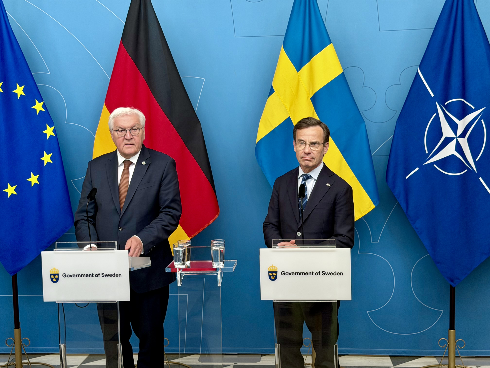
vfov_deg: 30.3
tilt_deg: -4.4
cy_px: 184
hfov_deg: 39.7
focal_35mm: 48
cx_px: 245
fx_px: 679
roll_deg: +2.4
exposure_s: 1/100
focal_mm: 6.76
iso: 80
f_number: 1.78
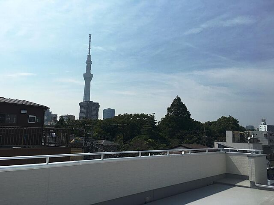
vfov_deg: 48.2
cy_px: 102
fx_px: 230
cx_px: 137
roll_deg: -2.2
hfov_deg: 61.7
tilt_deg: +11.1
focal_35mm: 29
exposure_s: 1/3846
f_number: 2.2
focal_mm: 4.15
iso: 25
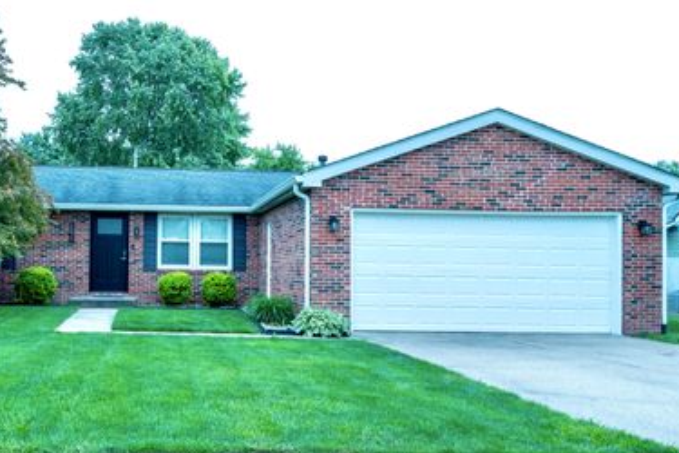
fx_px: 604
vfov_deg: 40.7
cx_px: 261
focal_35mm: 32
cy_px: 293
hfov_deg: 58.1
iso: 200
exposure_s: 1/60
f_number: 8
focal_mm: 24
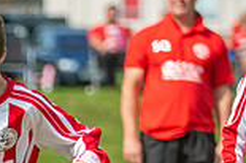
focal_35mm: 675
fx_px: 4608
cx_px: -168
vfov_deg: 2.0
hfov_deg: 3.0
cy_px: 244
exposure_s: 1/2500
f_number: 3.2
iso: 250
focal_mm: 120
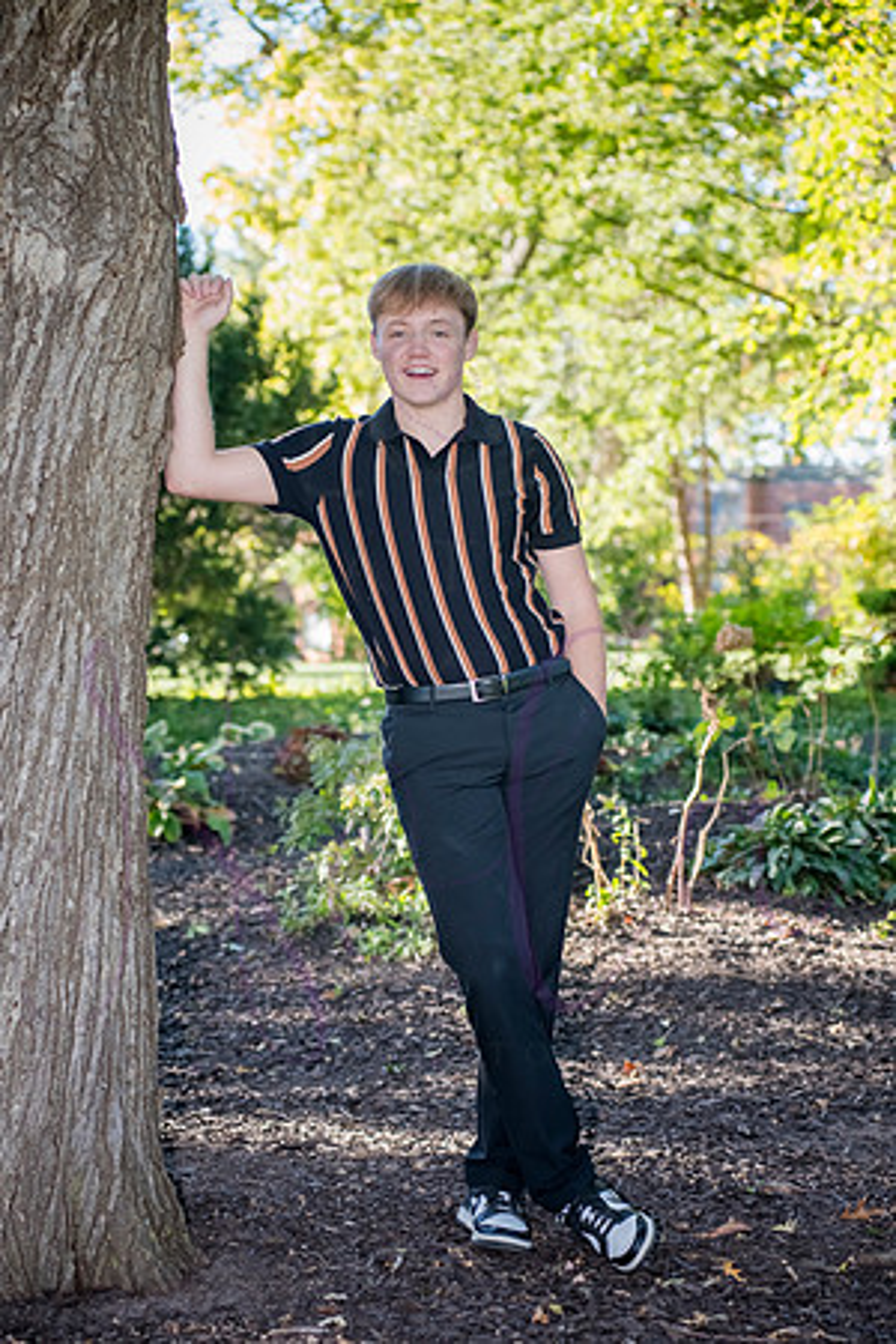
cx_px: 448
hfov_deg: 17.1
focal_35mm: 80
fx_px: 2986
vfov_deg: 25.4
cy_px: 672
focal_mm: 80
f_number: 5
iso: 800
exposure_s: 1/400
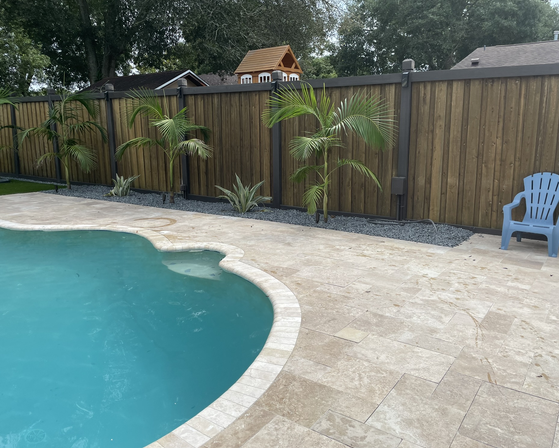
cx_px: 265
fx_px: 463
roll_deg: +0.3
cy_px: 217
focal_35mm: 28
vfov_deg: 51.5
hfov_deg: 62.2
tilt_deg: -10.1
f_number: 1.6
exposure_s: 1/3861
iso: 32
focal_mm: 4.2
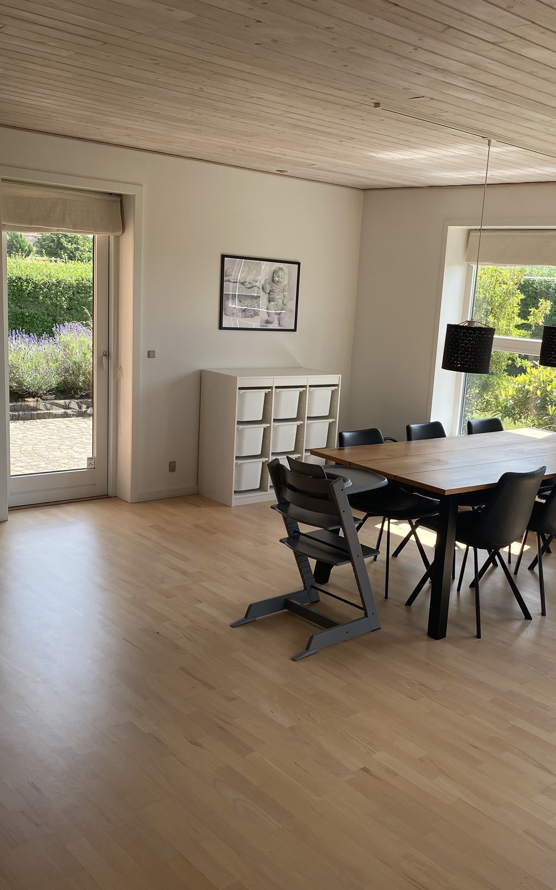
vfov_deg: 56.7
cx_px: 336
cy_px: 468
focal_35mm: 34
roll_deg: -3.6
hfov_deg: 37.1
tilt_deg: -11.4
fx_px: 824
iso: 32
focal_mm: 4.25
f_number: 1.8
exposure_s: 1/317
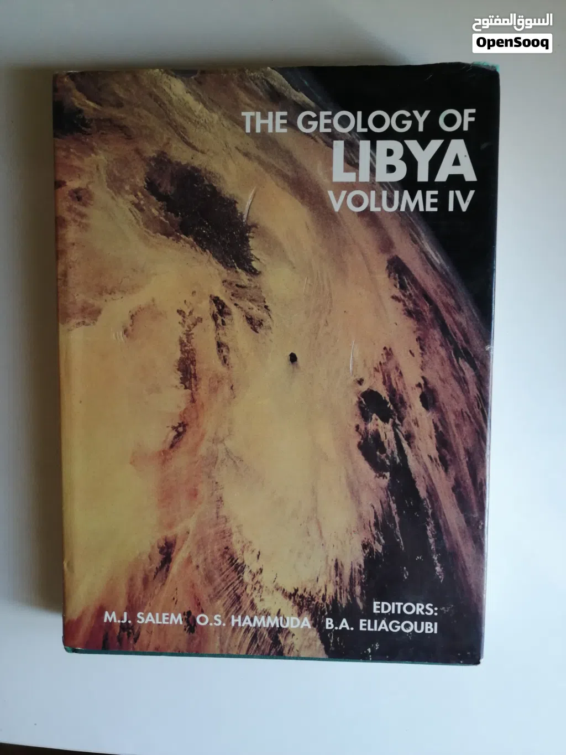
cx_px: 283
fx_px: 589
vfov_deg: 65.3
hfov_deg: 51.4
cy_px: 378
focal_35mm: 27
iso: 160
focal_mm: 3.96
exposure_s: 1/33.3
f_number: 1.8
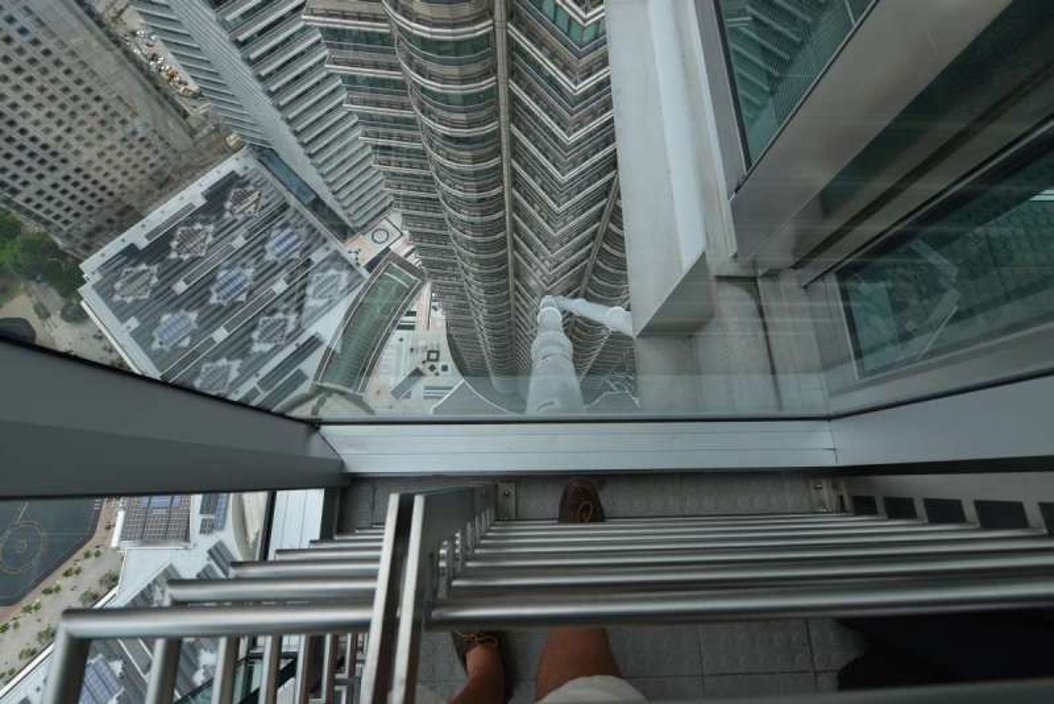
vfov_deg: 77.4
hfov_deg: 100.4
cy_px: 352
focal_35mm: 15
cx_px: 527
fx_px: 439
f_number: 5.6
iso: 100
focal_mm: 15
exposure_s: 1/125
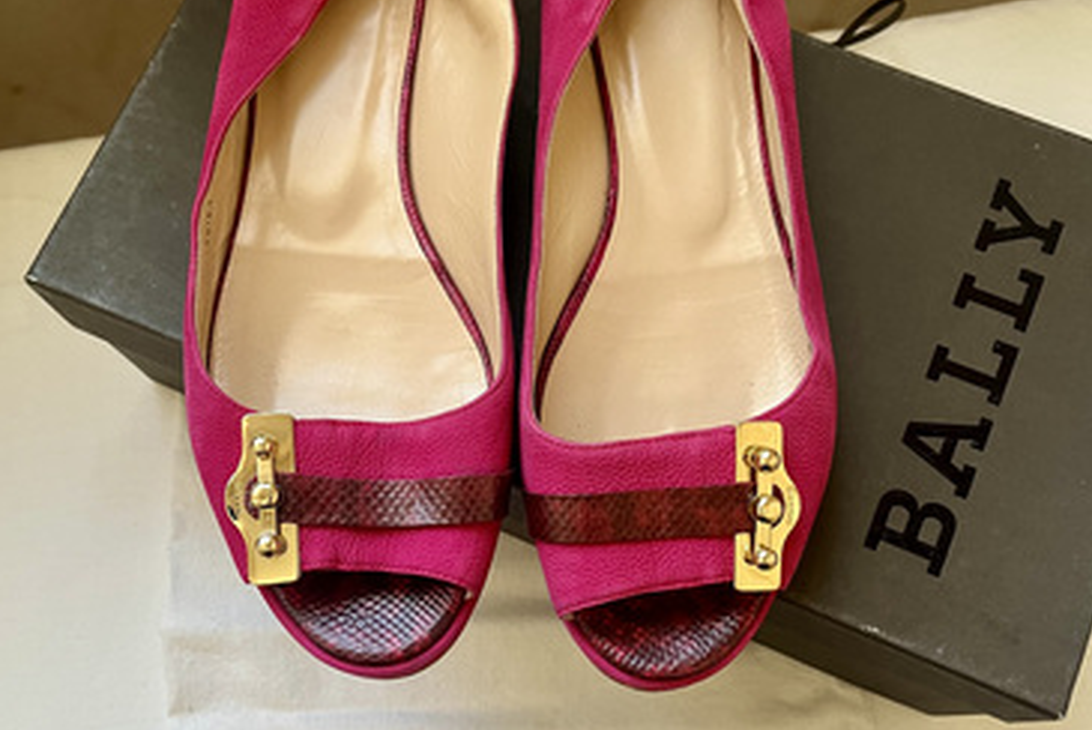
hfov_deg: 51.8
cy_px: 437
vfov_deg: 35.9
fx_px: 1123
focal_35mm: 37
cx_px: 555
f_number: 1.6
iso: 125
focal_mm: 5.1
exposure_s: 1/80
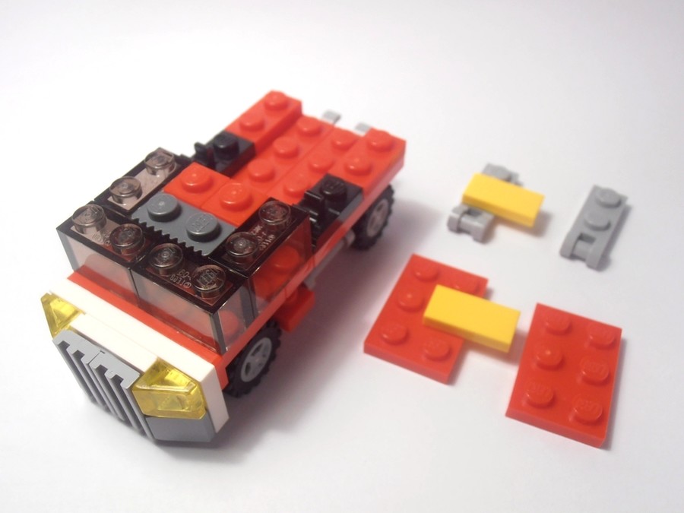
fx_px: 731
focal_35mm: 37
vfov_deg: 38.7
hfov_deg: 50.1
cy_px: 256
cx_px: 342
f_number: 3.9
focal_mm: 6.61
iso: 80
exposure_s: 1/50
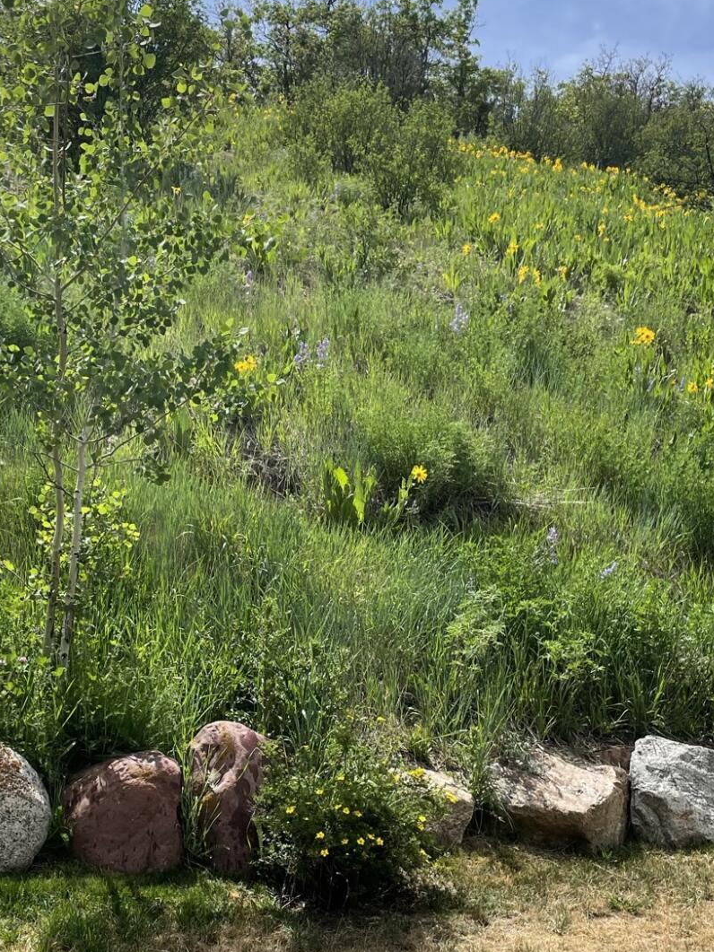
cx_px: 327
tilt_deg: -0.6
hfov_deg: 29.7
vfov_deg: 38.6
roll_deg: -1.4
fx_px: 1347
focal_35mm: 49
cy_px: 597
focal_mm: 4.2
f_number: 1.6
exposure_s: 1/2959
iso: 32
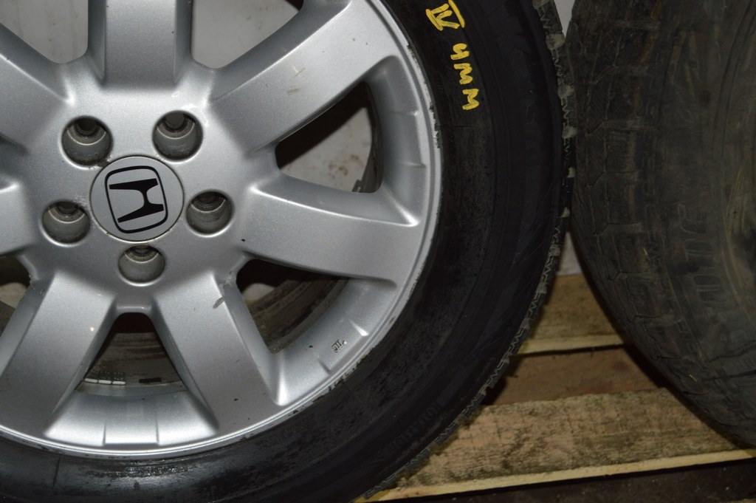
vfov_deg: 18.9
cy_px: 252
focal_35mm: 72
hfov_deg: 28.1
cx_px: 378
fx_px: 1511
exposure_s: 1/60
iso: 900
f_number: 5.3
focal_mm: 48
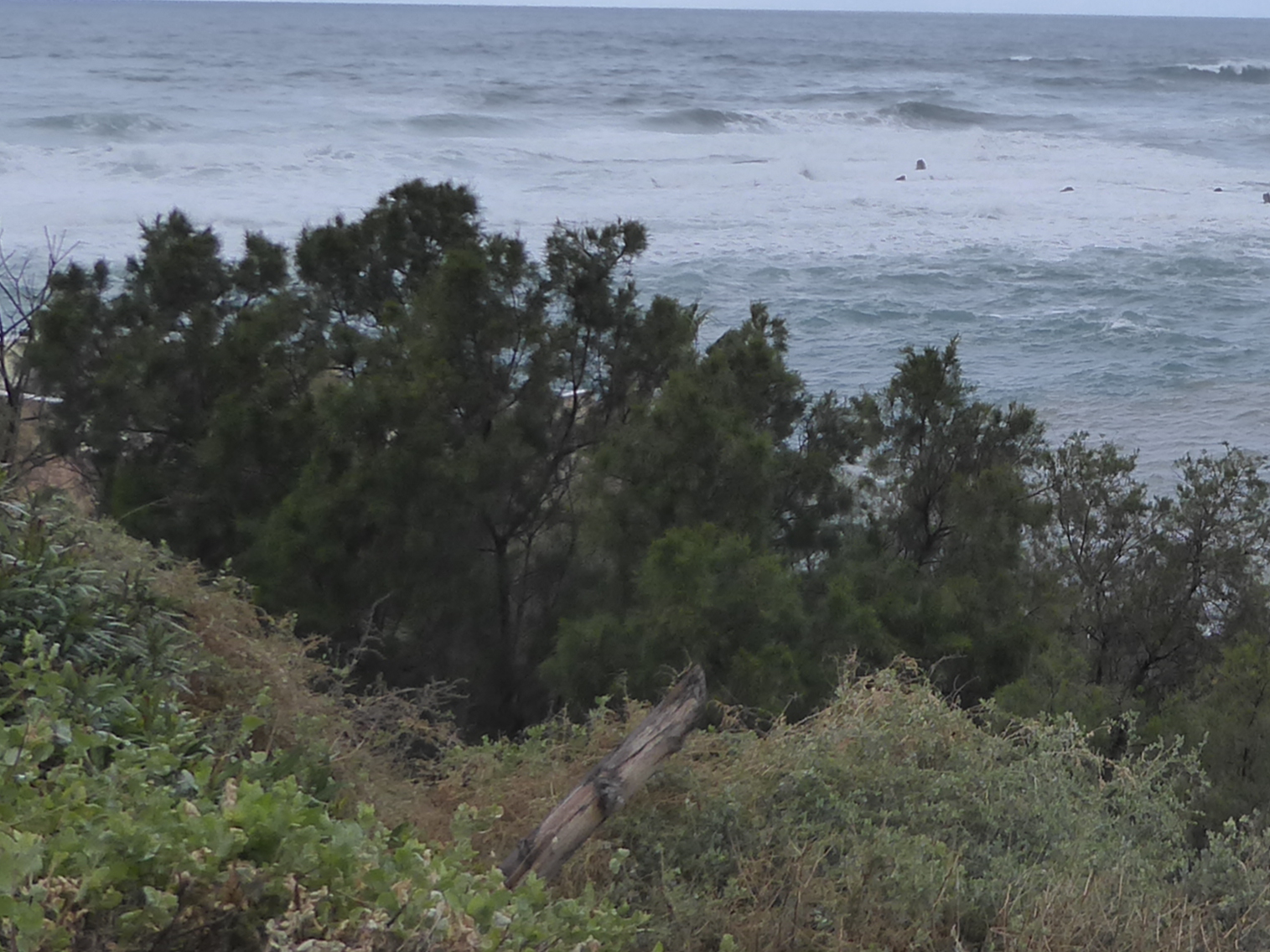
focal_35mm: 66
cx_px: 1119
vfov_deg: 22.2
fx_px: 2421
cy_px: 353
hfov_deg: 28.4
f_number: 3.3
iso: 160
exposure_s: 1/640
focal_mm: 4.3
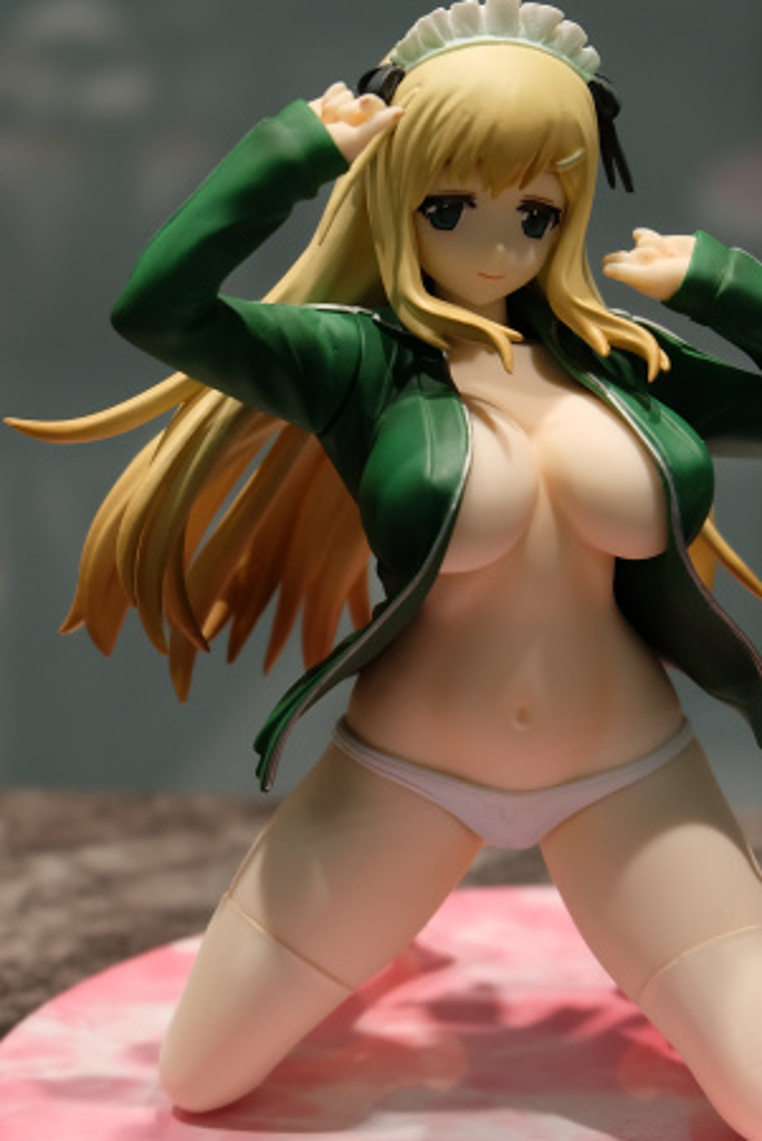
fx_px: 4219
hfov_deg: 10.3
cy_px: 620
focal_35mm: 133
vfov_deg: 15.4
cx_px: 594
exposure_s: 1/125
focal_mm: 50
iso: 400
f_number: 5.6
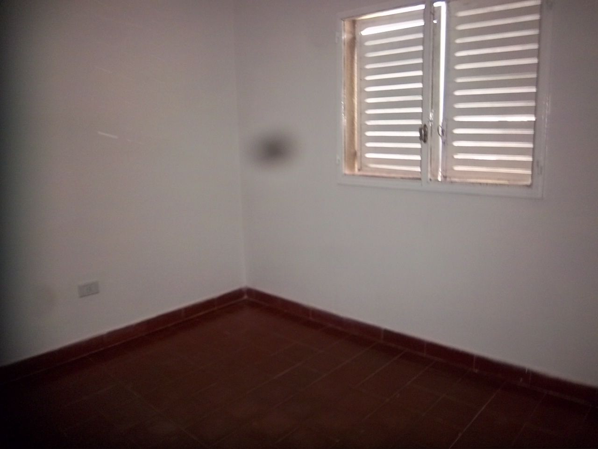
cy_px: 224
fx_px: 484
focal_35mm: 28
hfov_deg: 63.4
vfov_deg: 49.7
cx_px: 299
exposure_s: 1/30
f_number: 3.5
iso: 160
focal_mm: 5.1
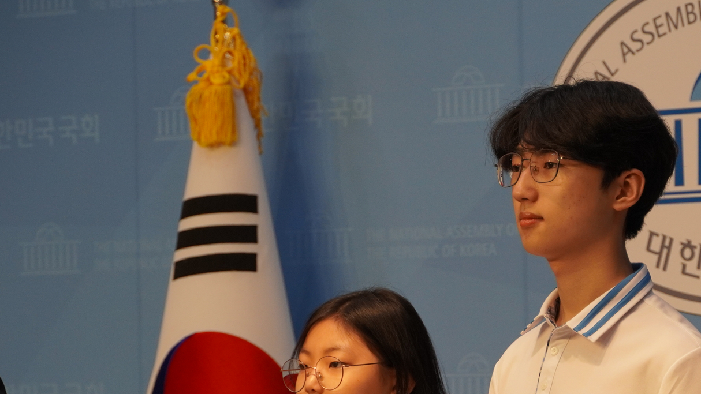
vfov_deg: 4.6
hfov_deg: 8.1
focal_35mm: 265
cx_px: 480
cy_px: 387
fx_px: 4926
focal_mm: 100
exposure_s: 1/160
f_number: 5.6
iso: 800
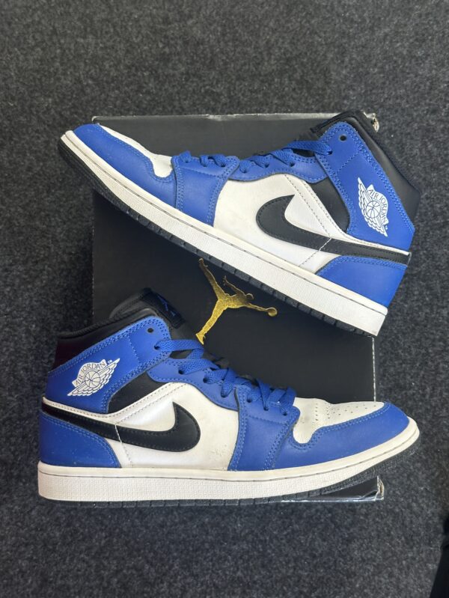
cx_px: 224
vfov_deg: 39.6
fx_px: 829
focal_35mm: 48
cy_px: 299
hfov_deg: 30.3
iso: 125
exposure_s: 1/50
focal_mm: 6.86
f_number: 1.78
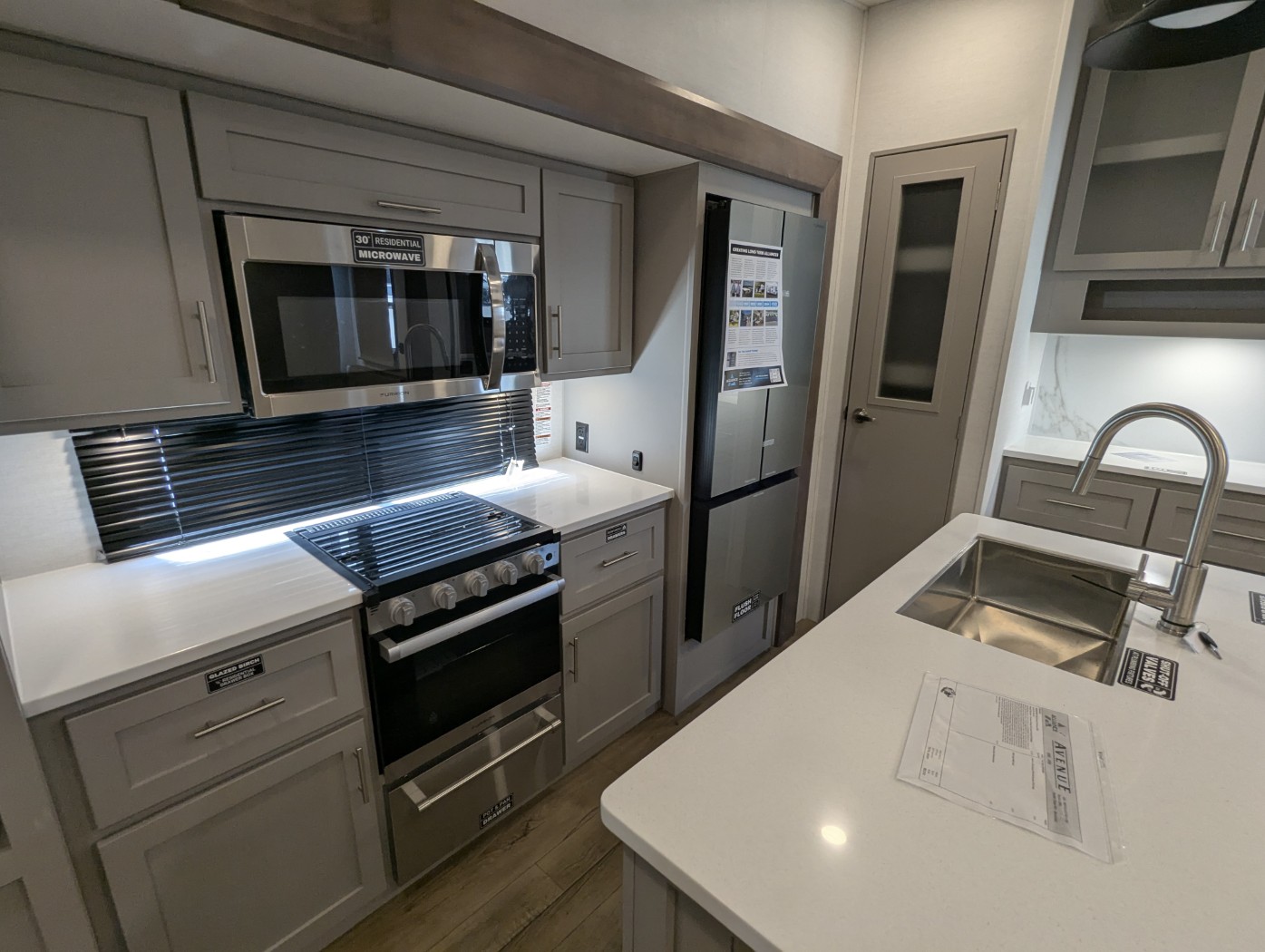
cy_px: 476
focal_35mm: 16
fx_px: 585
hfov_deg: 94.4
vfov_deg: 78.2
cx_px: 632
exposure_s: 1/40.7
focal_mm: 2.35
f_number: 2.2
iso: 95
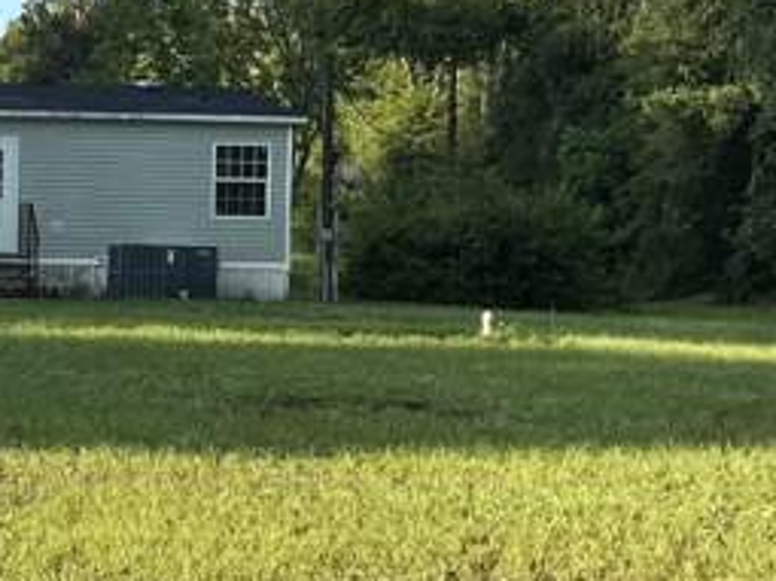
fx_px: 1972
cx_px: -320
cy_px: 240
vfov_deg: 16.8
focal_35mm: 88
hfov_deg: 19.9
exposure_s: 1/691
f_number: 1.8
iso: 25
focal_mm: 3
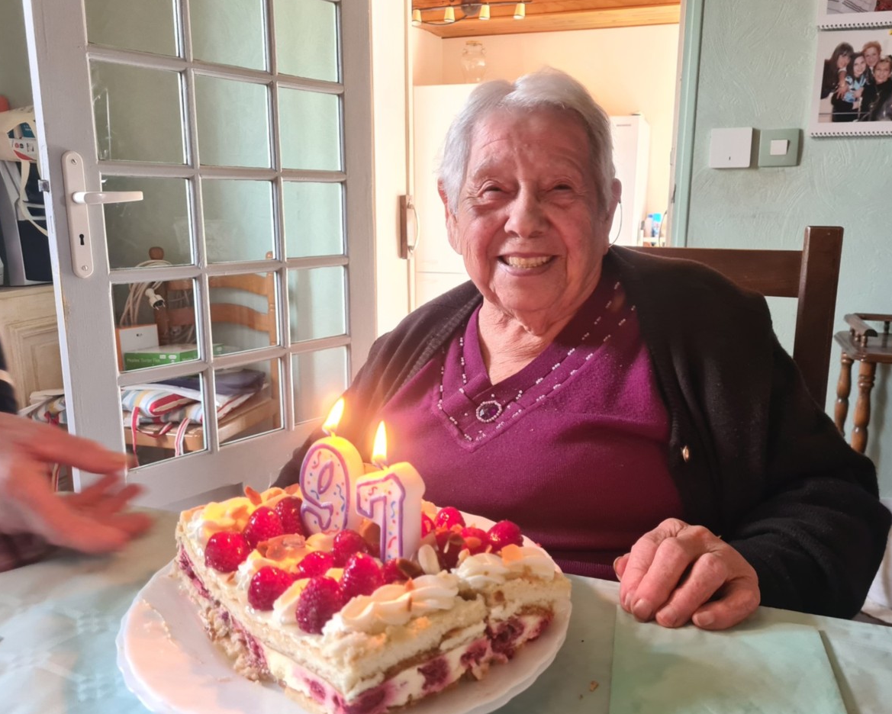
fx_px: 739
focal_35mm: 28
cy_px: 361
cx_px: 472
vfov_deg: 51.6
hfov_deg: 62.1
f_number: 1.8
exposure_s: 1/50
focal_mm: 5.4
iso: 500
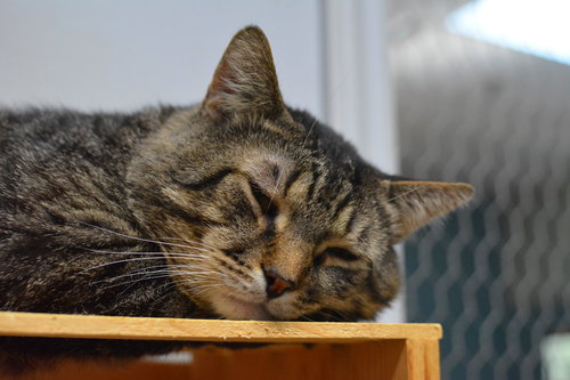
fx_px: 831
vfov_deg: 25.7
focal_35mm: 52
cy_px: 190
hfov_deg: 37.9
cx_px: 285
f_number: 3.2
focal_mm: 35
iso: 3200
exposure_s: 1/320
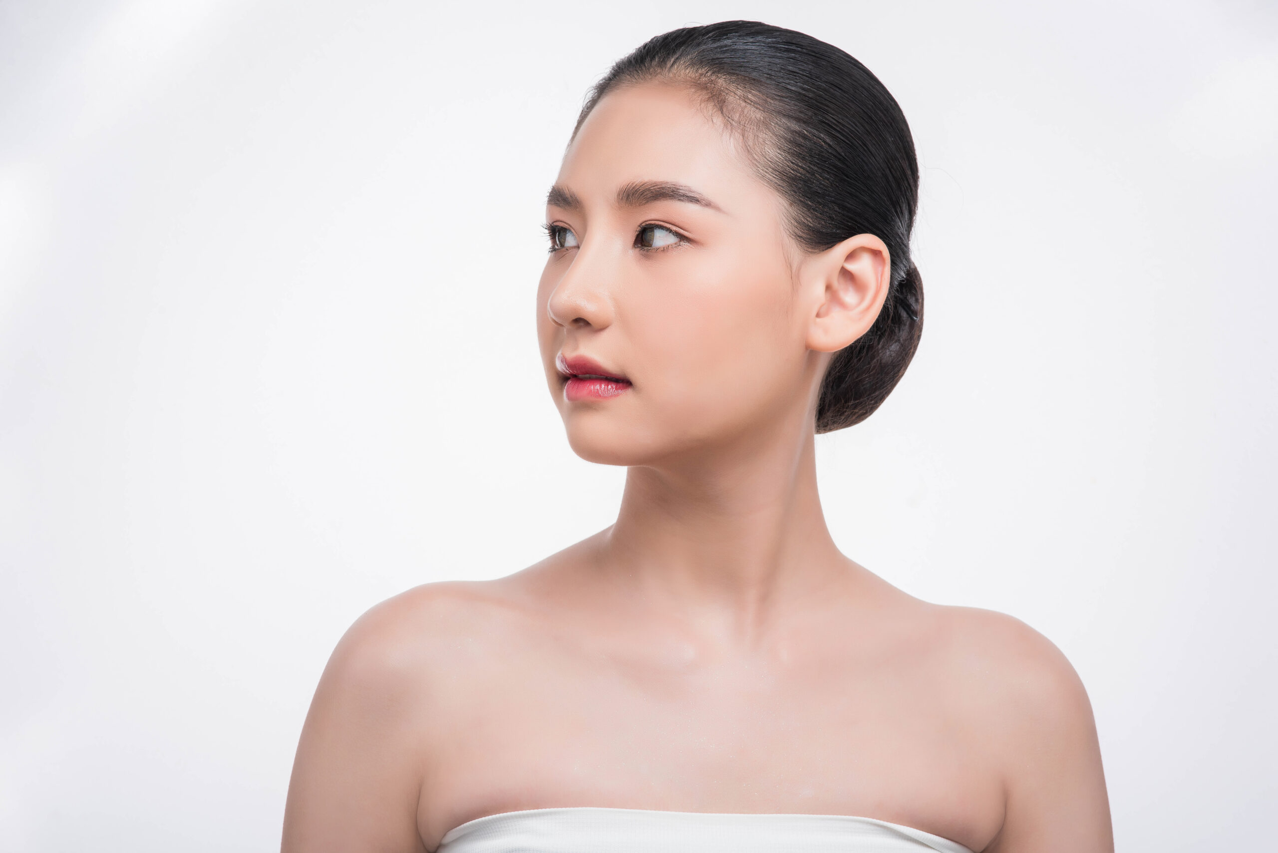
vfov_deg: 16.1
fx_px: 3019
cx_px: 639
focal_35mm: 85
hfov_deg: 23.9
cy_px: 426
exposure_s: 1/200
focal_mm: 85
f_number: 8
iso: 64
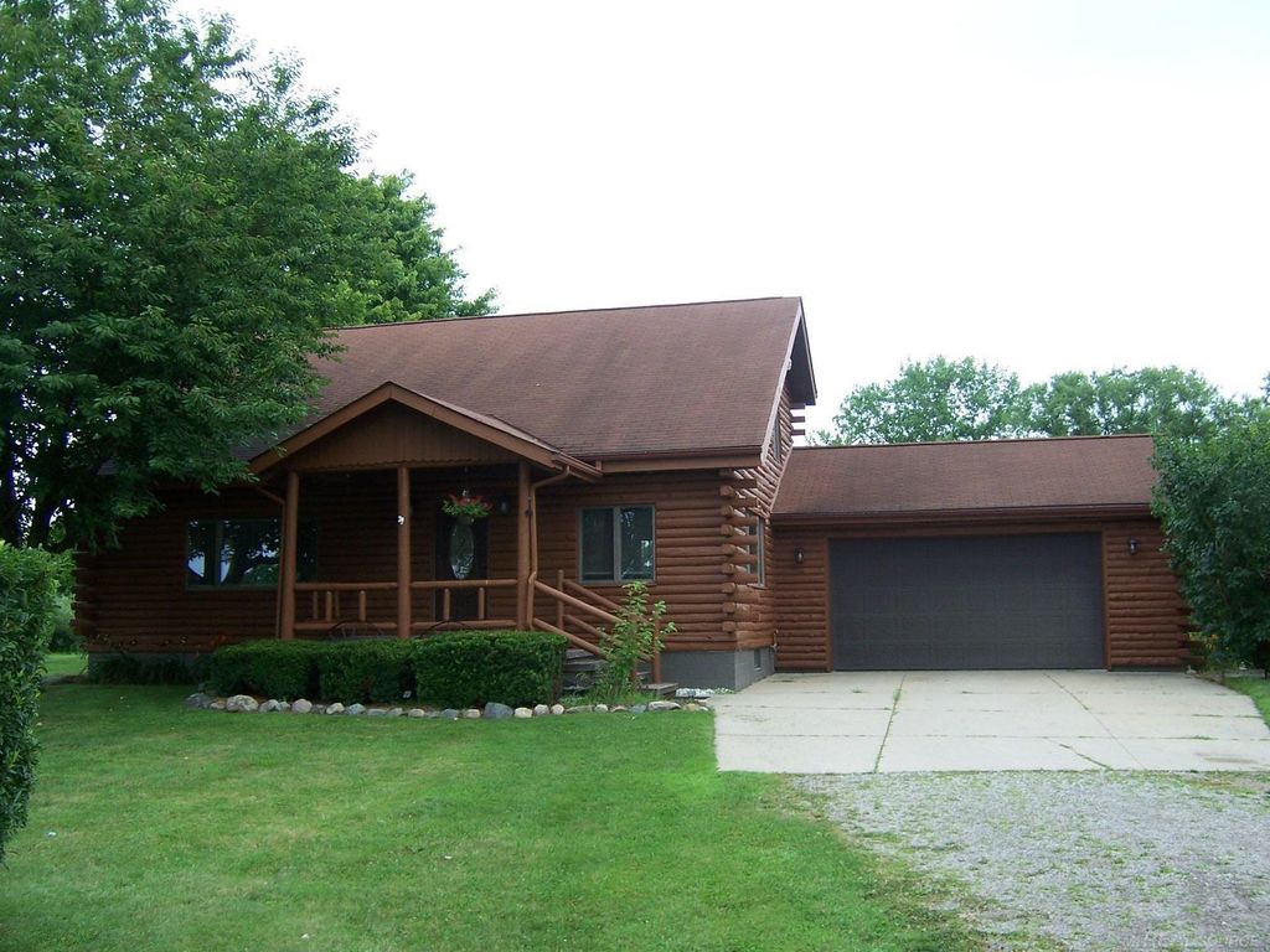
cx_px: 635
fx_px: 1211
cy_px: 476
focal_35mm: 33
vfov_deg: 42.9
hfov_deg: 55.4
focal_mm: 5.5
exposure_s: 1/180
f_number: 3.4
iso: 80
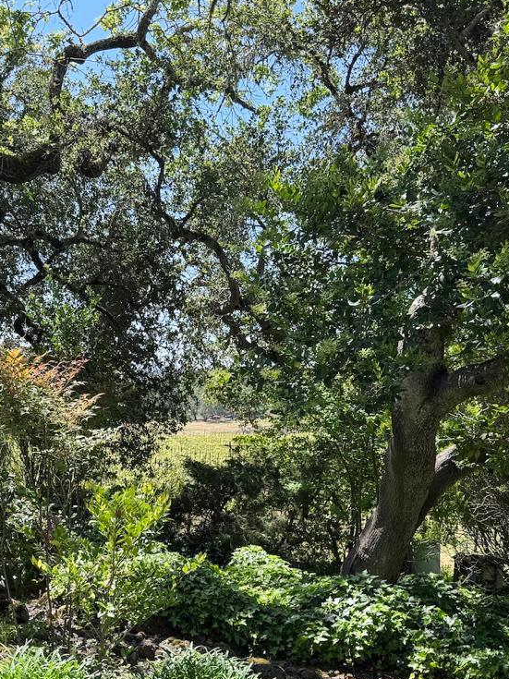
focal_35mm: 49
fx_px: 961
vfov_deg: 38.3
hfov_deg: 29.5
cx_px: 173
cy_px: 479
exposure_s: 1/685
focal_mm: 6.76
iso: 80
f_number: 1.78
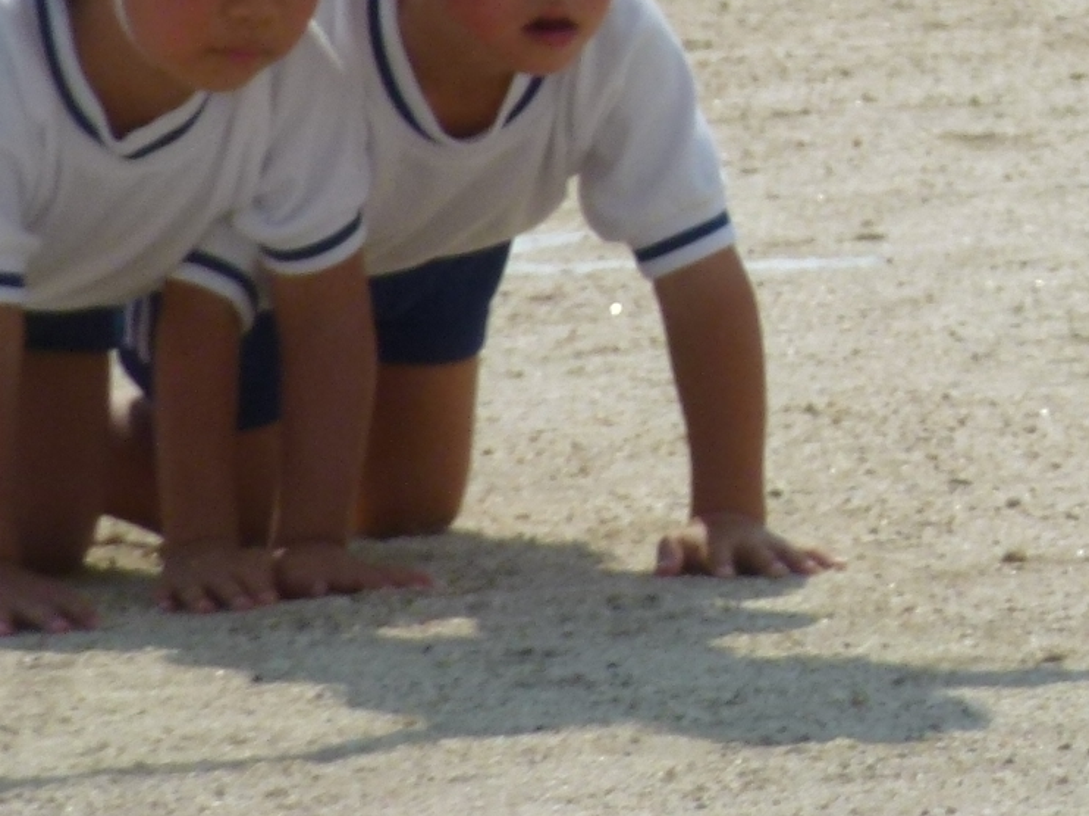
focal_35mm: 1049
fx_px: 32990
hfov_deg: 1.9
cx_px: 1843
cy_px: -531
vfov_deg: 1.4
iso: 100
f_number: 5.7
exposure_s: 1/1000
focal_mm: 54.5
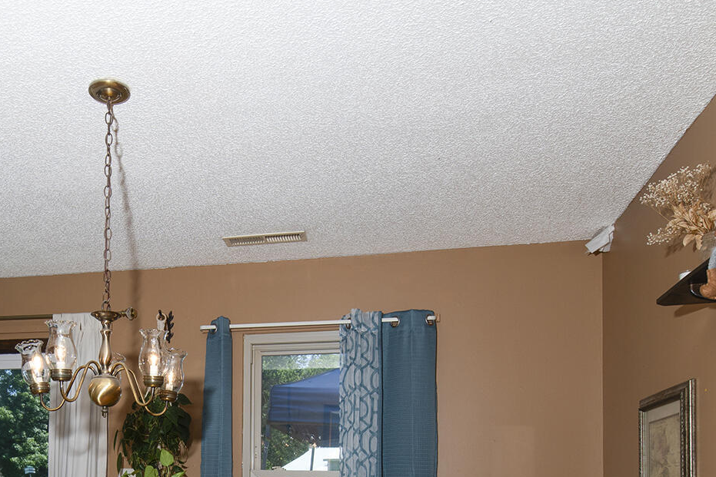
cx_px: 102
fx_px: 656
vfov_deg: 34.9
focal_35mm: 33
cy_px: 513
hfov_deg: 51.9
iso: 200
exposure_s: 1/160
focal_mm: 15
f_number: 8
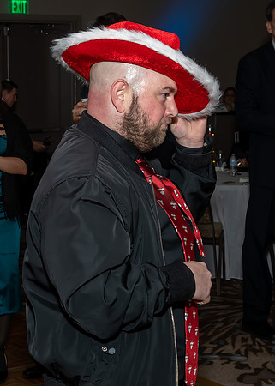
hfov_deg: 16.7
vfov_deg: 23.9
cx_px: -15
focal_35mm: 83
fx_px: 912
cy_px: 198
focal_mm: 26
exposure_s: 1/250
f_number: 6.3
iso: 400
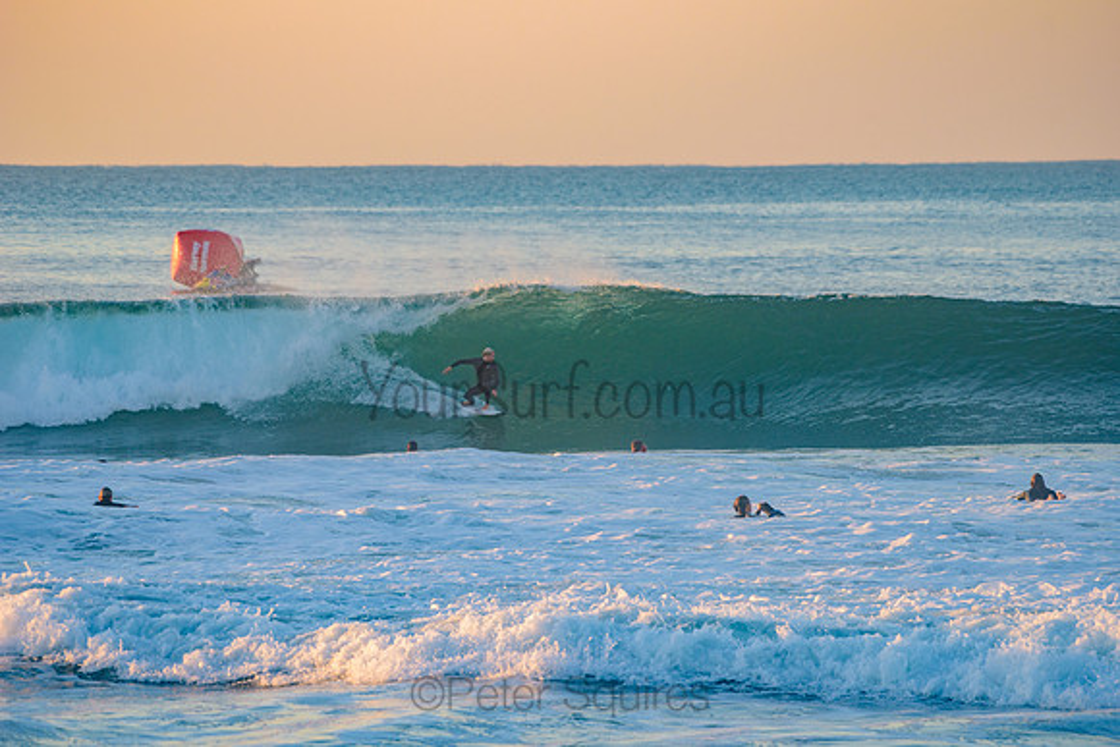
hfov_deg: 7.4
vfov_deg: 4.9
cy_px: 374
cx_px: 560
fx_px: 8713
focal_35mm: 280
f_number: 5.6
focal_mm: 280
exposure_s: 1/400
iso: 200
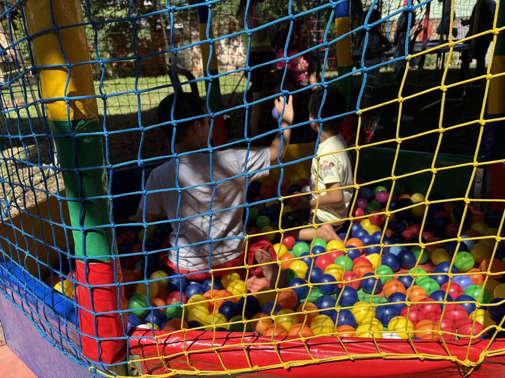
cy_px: 189
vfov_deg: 53.1
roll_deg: +4.0
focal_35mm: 26
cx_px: 252
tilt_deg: -20.4
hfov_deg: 67.3
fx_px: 379
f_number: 1.6
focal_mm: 5.96
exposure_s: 1/1522
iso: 50
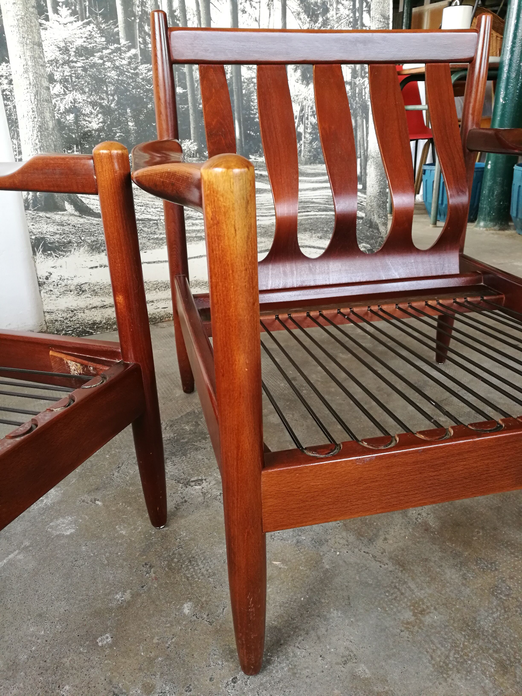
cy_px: 348
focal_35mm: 27
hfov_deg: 51.4
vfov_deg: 65.3
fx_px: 543
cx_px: 261
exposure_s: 1/50
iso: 160
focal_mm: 4.5
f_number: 2.2
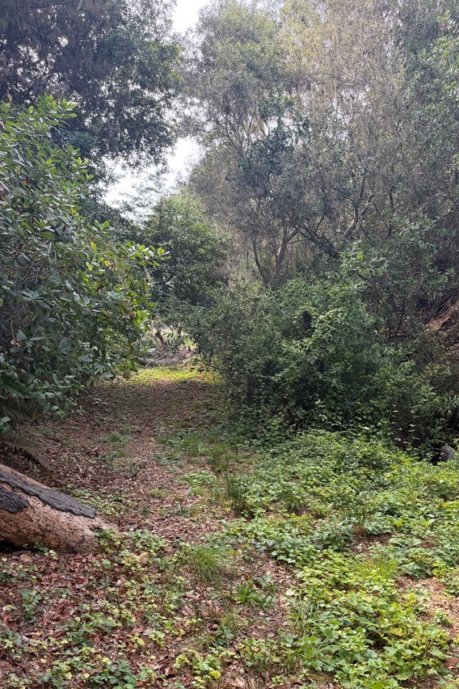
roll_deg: +0.7
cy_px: 401
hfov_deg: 43.4
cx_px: 274
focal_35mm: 30
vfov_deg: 61.6
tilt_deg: -13.7
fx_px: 574
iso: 100
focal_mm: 6.76
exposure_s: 1/344
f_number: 1.78
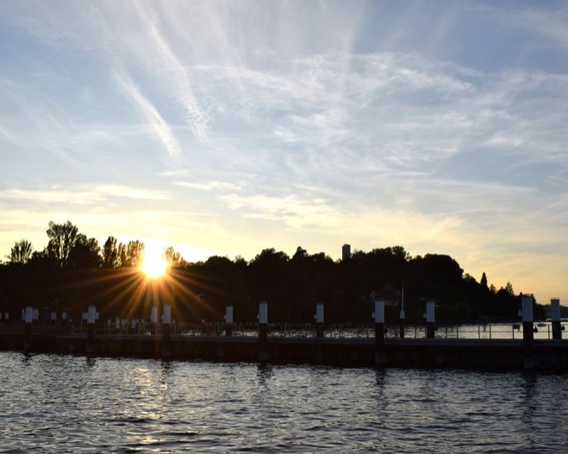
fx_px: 689
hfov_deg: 44.6
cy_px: 227
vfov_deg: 36.5
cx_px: 330
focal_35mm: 41
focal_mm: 24
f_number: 11
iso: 200
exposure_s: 1/500
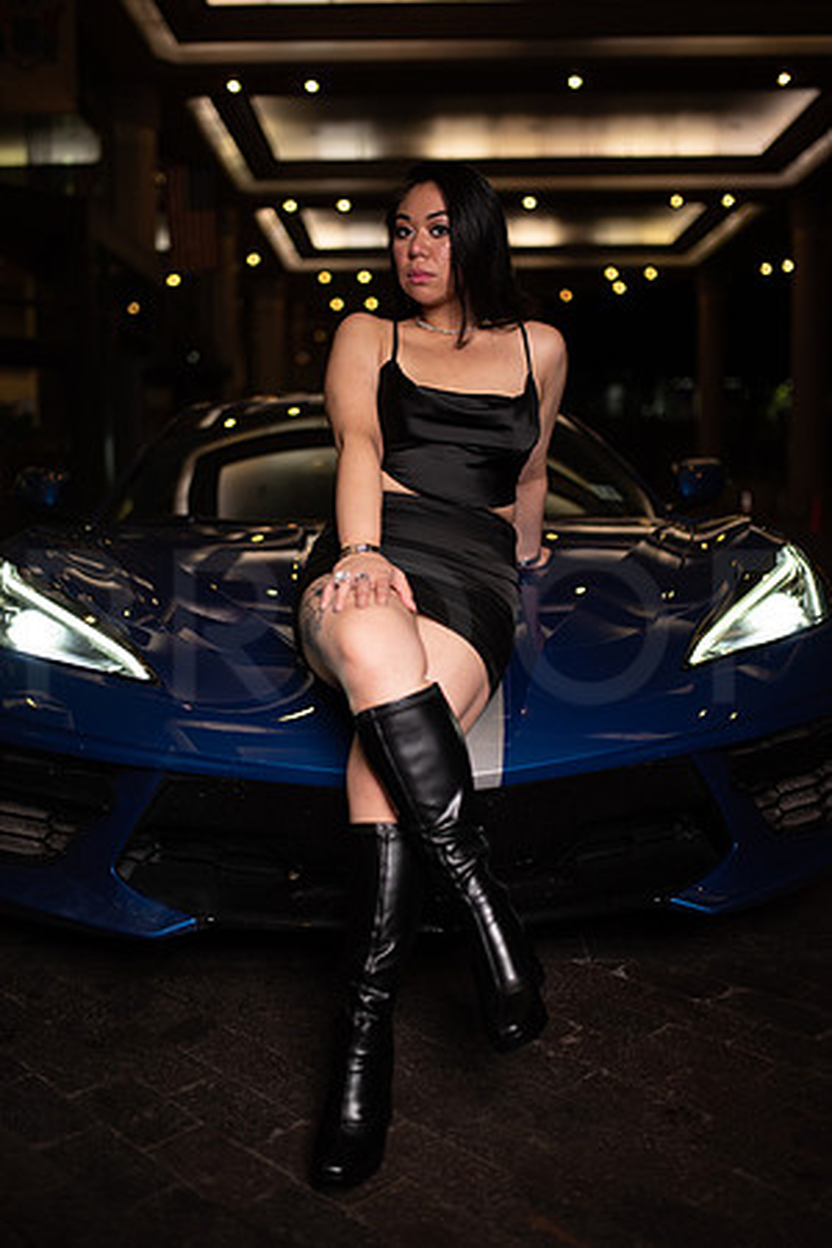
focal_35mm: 35
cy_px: 624
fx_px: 1213
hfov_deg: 37.9
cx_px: 416
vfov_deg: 54.4
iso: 500
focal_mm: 35
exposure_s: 1/640
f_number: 1.4
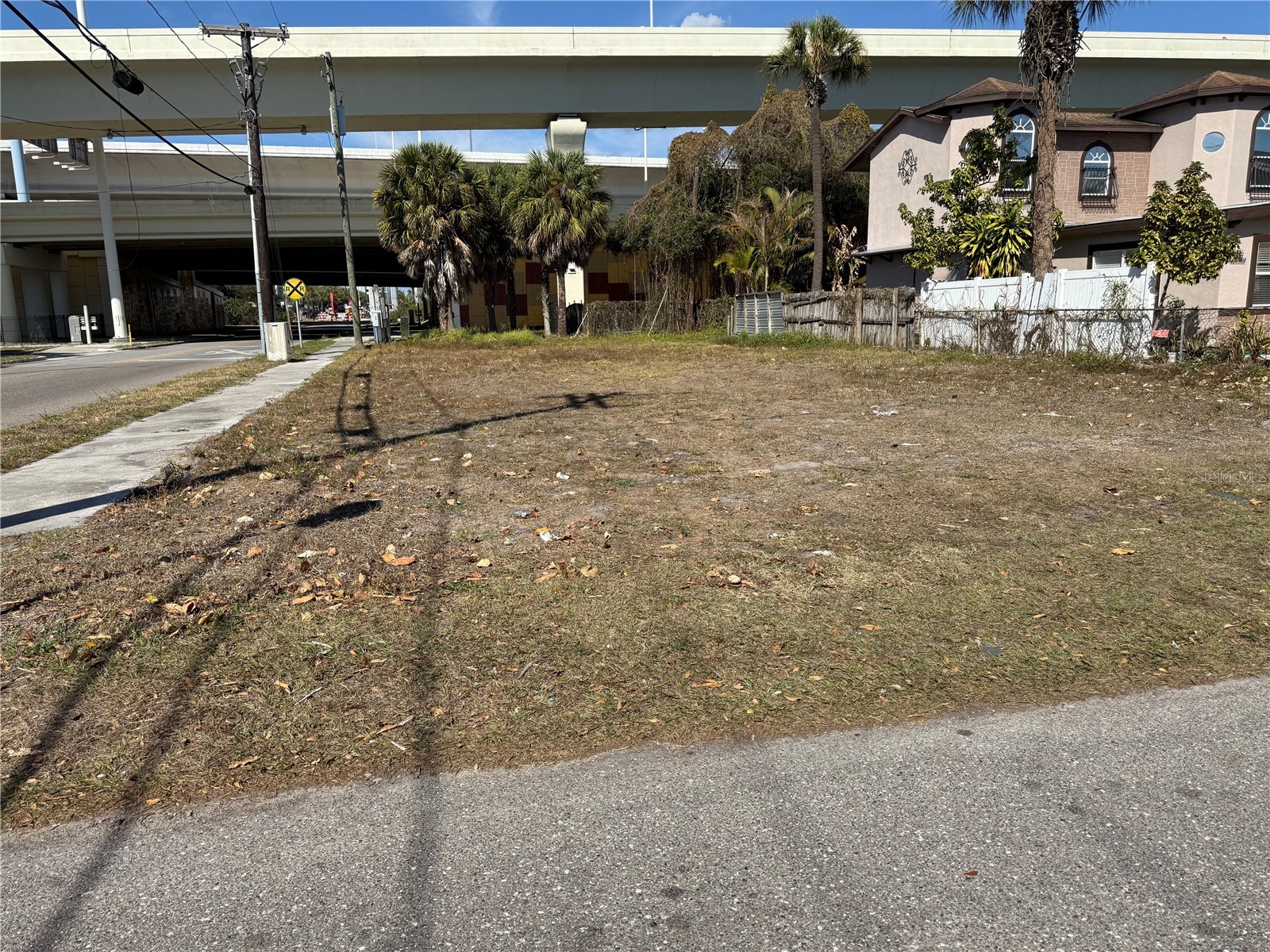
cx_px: 635
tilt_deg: -10.0
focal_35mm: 24
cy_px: 476
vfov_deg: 56.8
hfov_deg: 71.6
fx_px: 881
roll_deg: +1.5
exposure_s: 1/5319
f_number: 1.78
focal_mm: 6.76
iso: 80
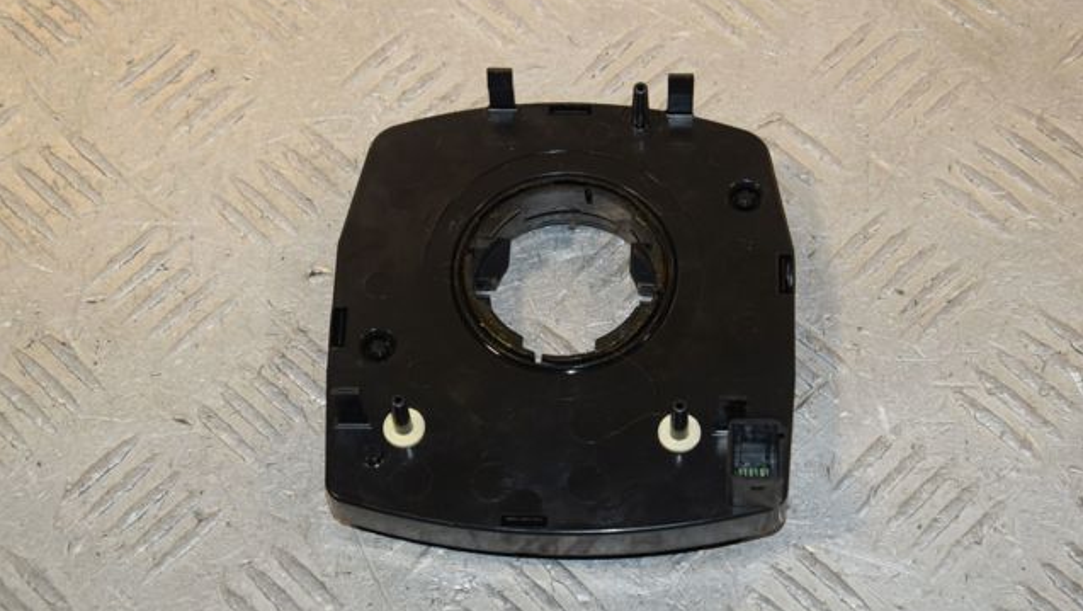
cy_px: 335
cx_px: 542
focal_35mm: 82
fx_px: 2356
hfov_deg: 25.9
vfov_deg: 14.8
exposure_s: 1/200
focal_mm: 52
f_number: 8
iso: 800
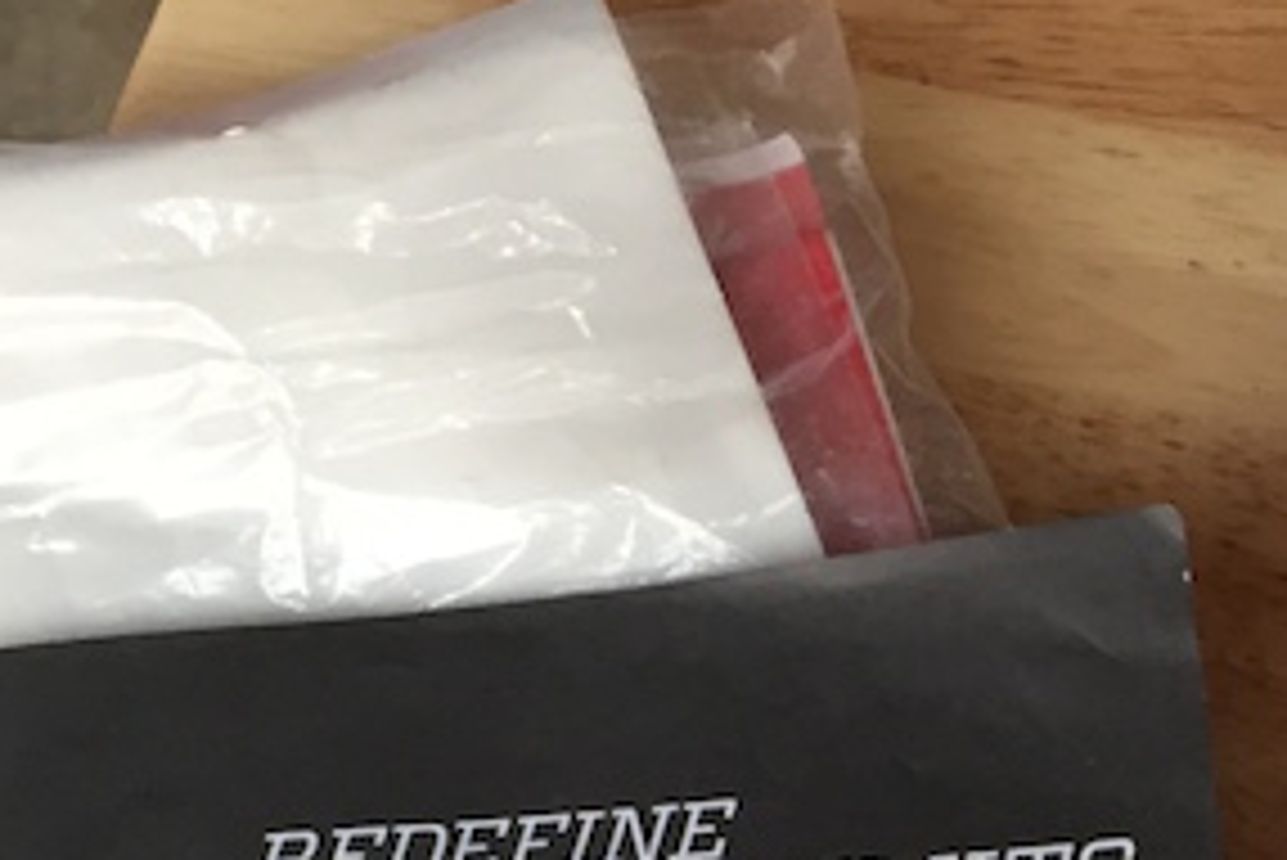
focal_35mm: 108
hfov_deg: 17.9
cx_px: 1562
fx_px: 3863
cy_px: 1454
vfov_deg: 11.9
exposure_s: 1/30
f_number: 2.2
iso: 80
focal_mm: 4.15
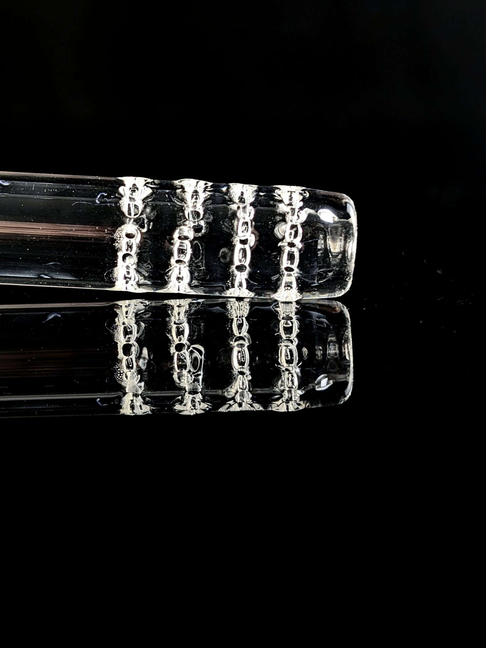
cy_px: 281
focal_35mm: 65
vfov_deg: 29.8
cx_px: 198
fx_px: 1217
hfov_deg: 22.6
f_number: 1.68
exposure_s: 1/60
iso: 34
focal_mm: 6.9
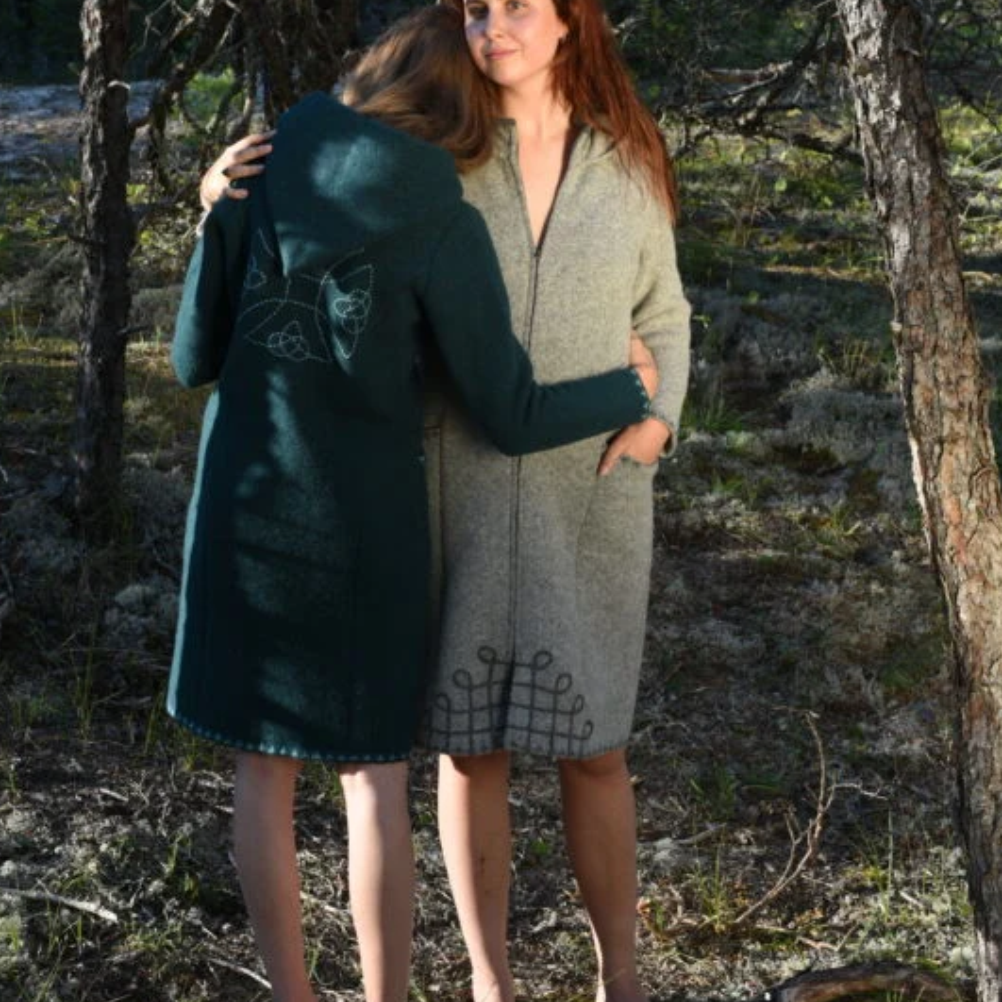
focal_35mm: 72
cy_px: 351
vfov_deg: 23.9
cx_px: 508
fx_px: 2358
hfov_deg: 24.0
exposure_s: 1/500
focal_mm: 50
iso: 500
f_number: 8
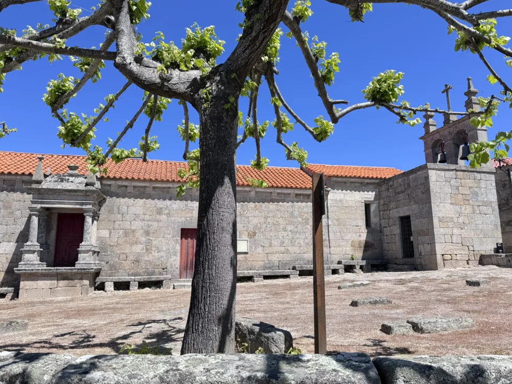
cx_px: 252
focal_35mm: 25
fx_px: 370
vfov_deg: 54.9
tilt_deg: +11.5
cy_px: 191
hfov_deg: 69.4
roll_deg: +0.3
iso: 80
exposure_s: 1/2959
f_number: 1.78
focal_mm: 6.76
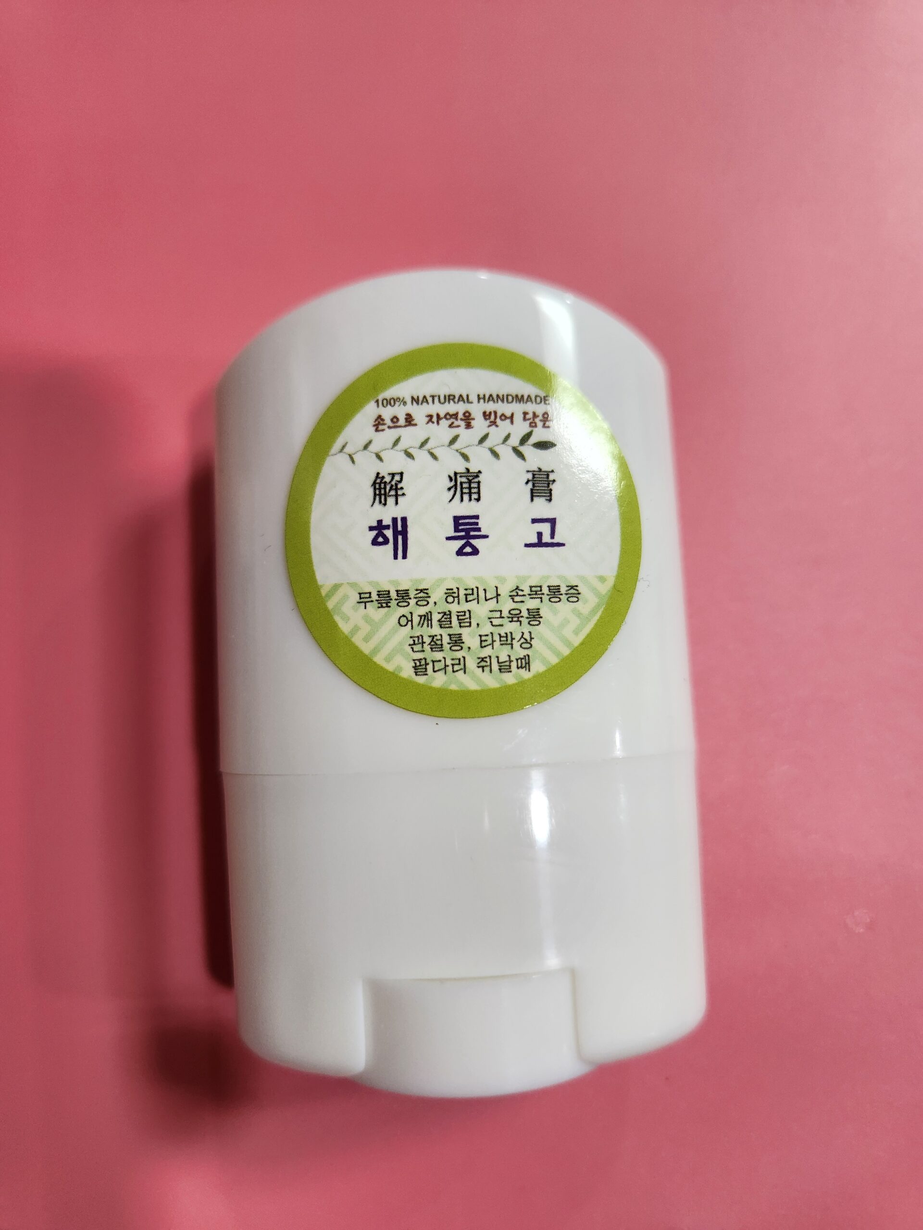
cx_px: 462
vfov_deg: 73.9
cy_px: 615
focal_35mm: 23
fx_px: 818
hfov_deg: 58.9
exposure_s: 1/120
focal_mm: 5.4
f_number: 1.8
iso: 160
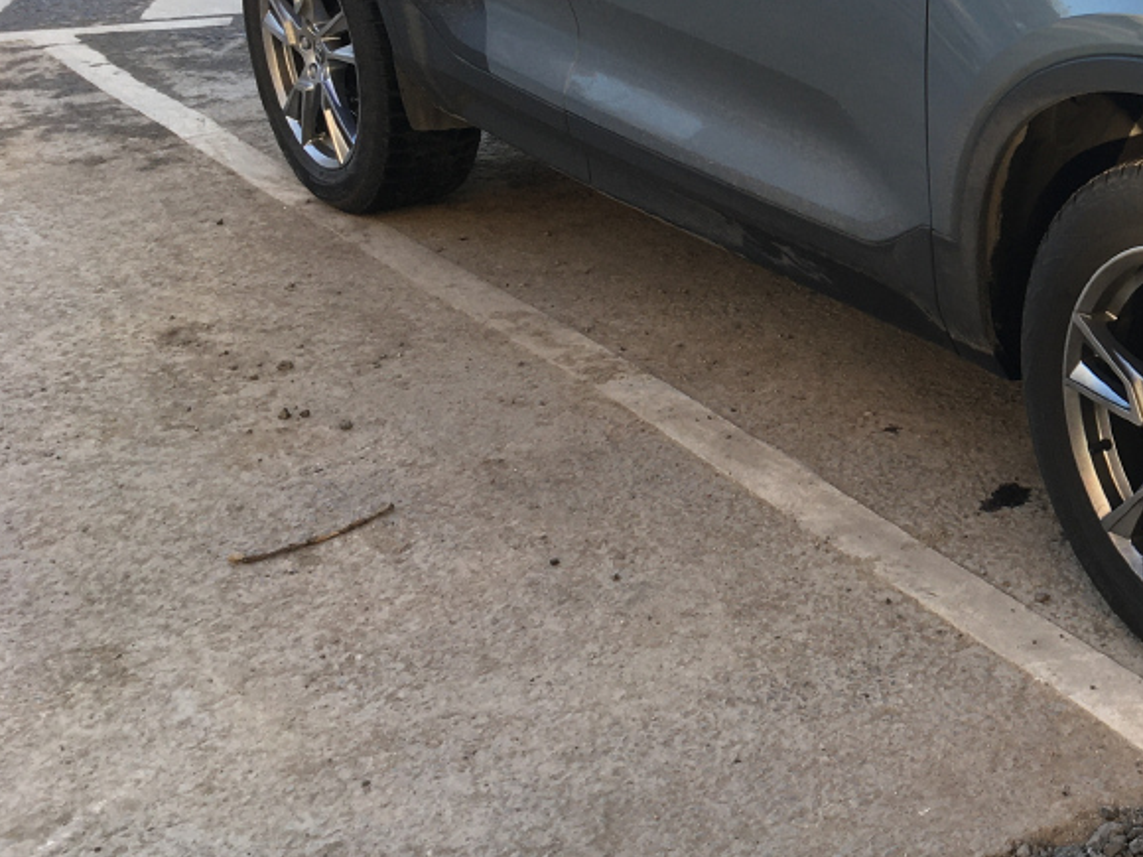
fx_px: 2146
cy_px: 147
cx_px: 1236
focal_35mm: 65
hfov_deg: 27.5
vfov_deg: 22.2
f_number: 2.2
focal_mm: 4.15
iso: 25
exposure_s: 1/152
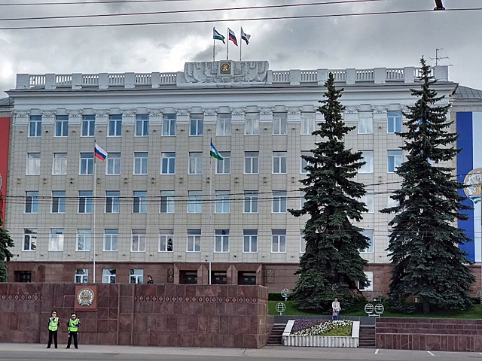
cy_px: 180
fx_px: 724
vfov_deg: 28.0
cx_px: 241
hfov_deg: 36.8
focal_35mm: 52
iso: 100
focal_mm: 5.99
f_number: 2.6
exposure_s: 1/471
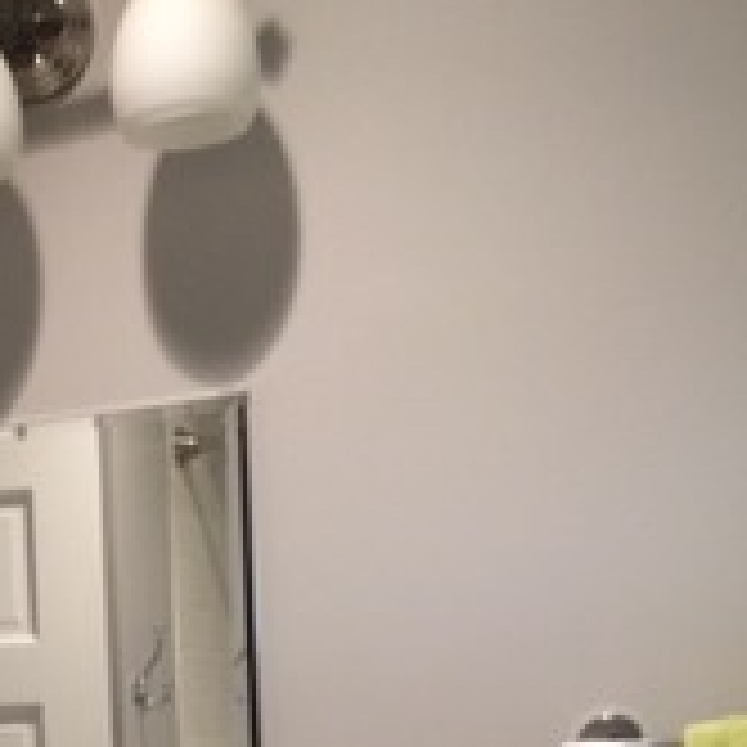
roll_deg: +3.1
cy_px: 972
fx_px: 1807
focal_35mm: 74
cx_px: -9
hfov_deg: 22.4
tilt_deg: -8.3
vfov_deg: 21.2
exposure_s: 1/30
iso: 100
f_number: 2.2
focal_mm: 4.15
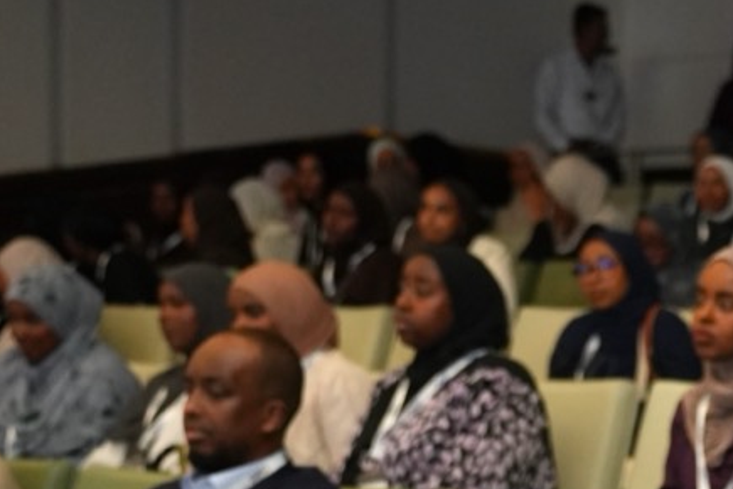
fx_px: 2321
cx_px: 1025
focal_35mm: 114
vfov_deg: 11.4
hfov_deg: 16.7
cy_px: 786
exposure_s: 1/160
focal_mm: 31
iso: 2500
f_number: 2.8
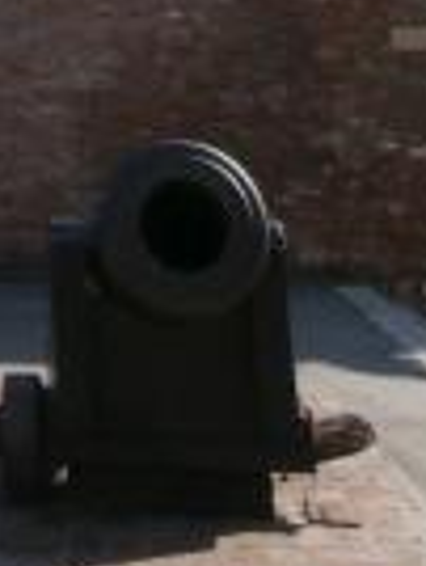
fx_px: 1309
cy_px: -253
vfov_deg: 21.1
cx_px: -186
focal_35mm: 80
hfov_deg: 17.0
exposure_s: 1/800
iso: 100
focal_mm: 4.2
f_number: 3
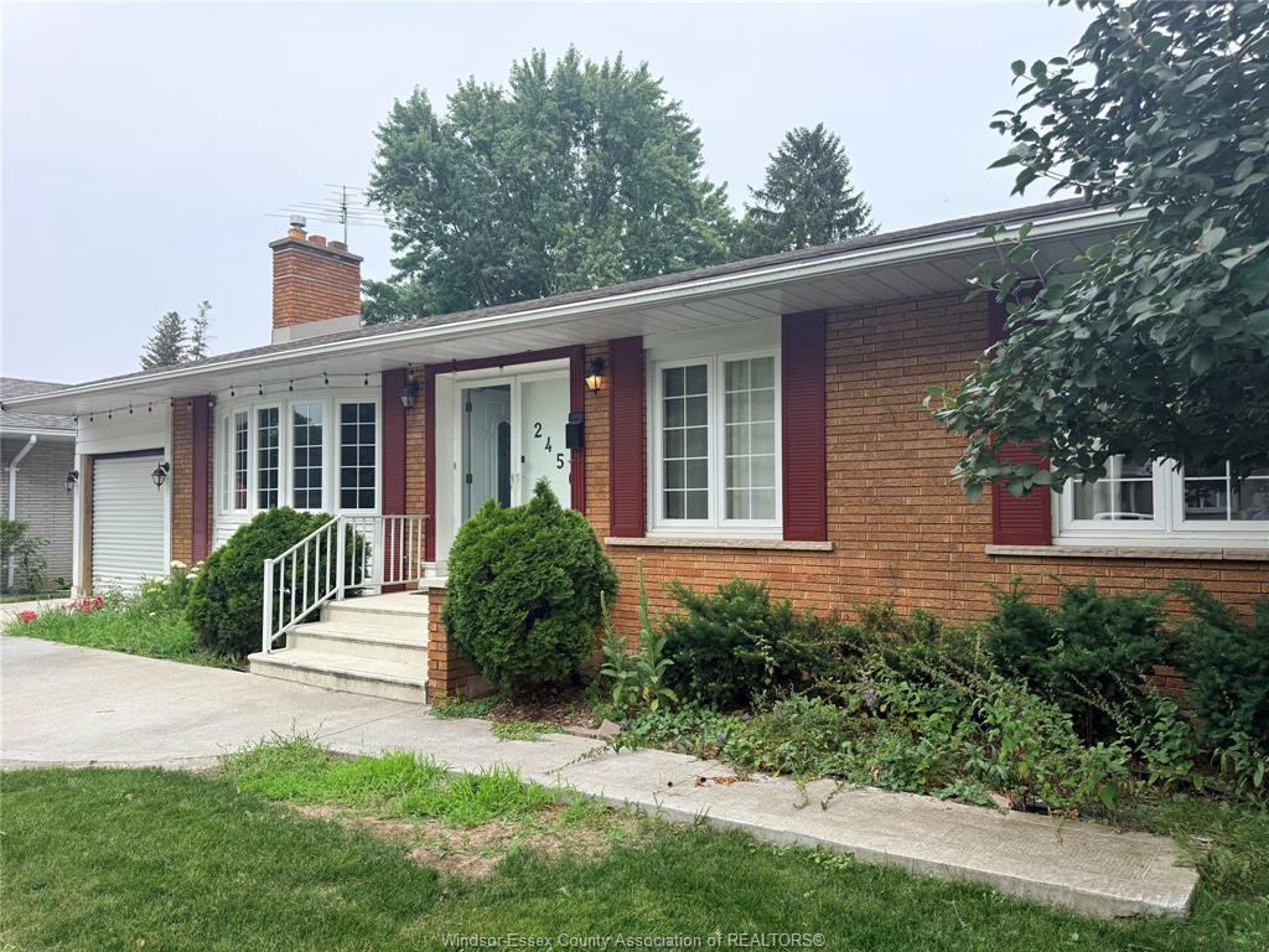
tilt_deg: +2.1
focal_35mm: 24
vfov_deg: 56.8
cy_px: 476
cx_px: 634
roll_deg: +0.1
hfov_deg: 71.6
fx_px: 880
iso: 100
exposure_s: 1/2907
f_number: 1.78
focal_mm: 6.76
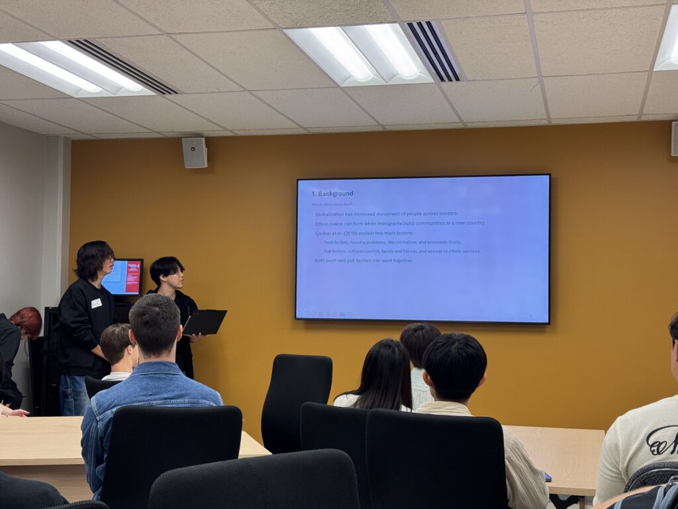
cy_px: 254
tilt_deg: +4.0
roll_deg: -1.3
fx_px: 940
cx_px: 339
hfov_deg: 39.7
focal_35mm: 48
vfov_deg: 30.3
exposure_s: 1/60
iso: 80
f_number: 1.78
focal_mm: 6.76
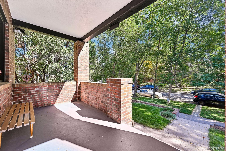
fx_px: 88
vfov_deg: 81.2
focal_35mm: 14
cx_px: 113
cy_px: 76
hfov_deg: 104.3
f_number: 8
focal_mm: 14
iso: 64
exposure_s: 1/25
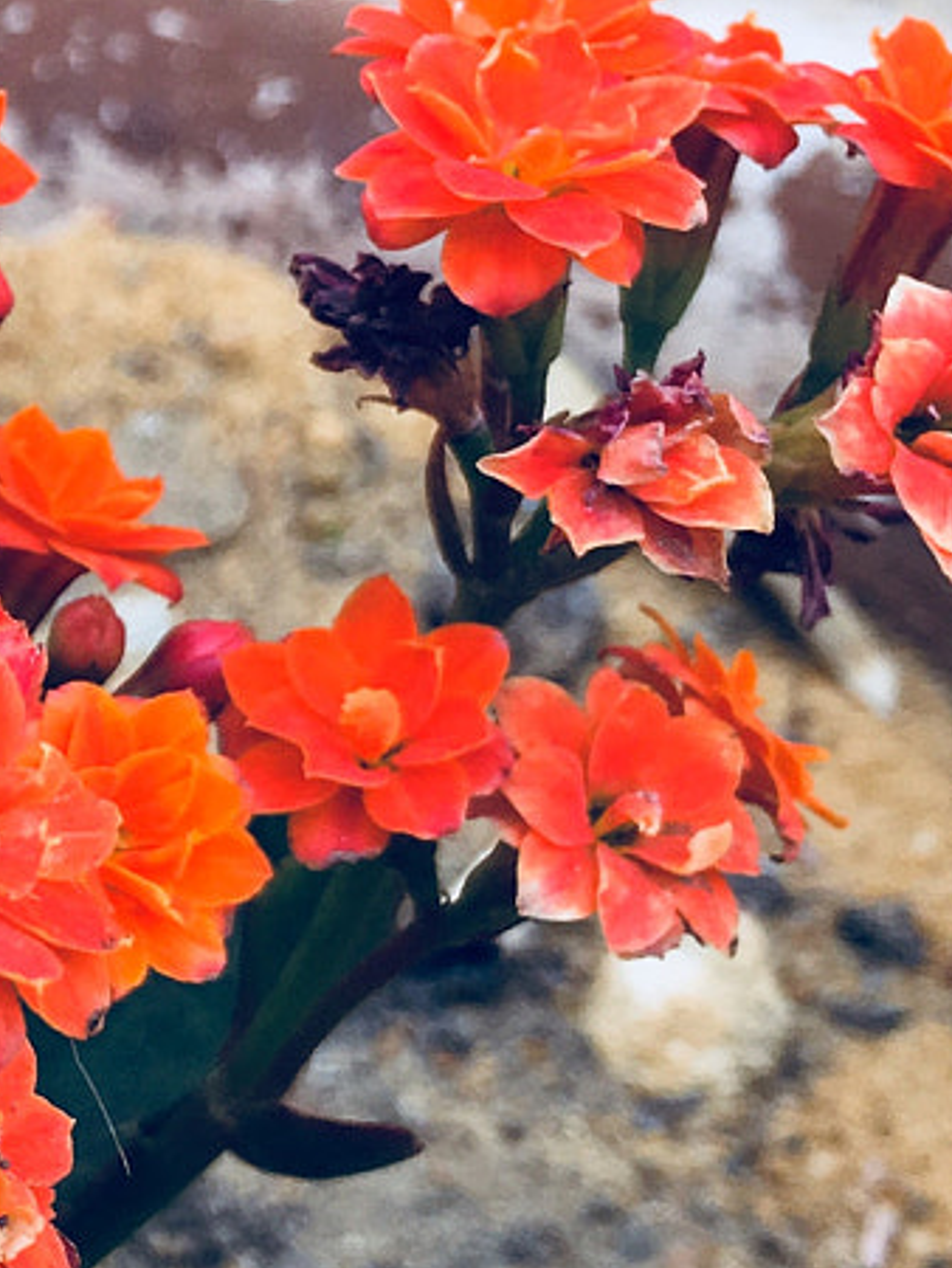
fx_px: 3773
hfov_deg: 13.5
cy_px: 487
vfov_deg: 19.0
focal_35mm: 103
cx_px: -493
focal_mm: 4.15
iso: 25
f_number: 2.2
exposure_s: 1/330
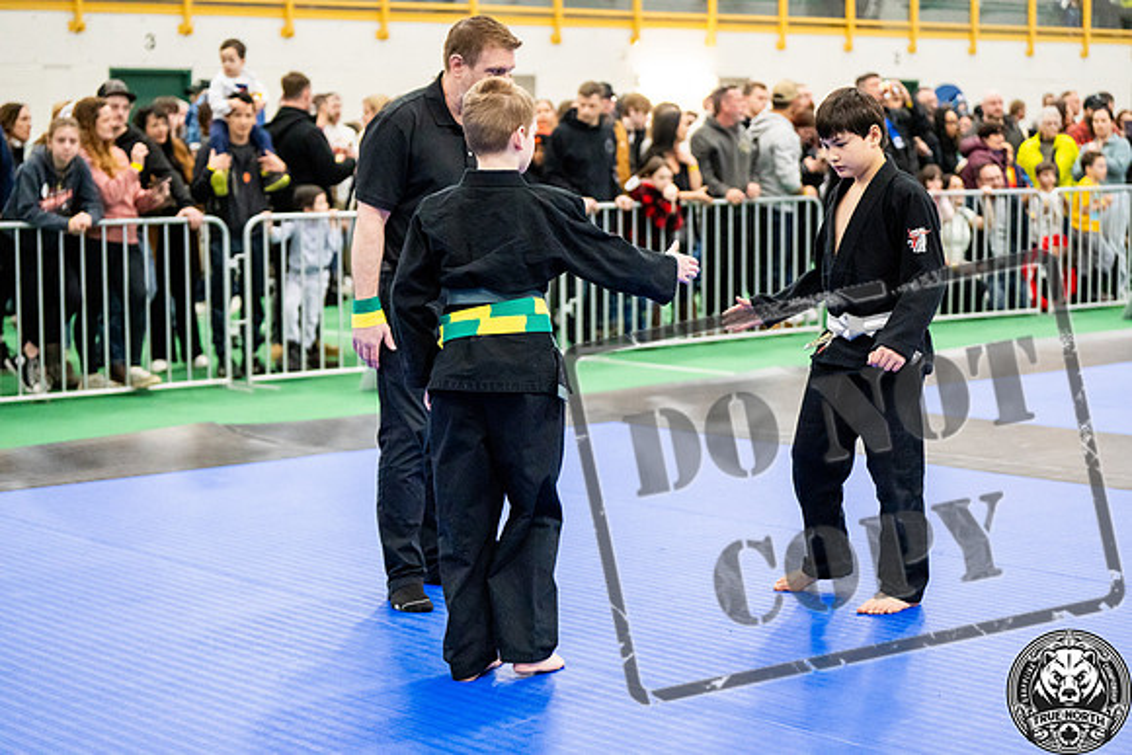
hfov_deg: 28.8
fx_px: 2202
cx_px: 566
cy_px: 378
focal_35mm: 70
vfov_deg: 19.5
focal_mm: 70
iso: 5000
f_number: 2.8
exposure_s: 1/500
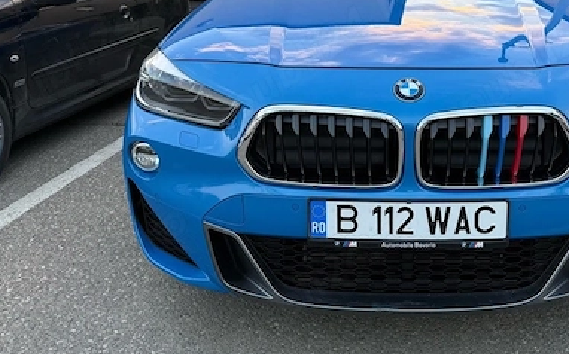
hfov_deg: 48.5
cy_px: 57
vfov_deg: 30.9
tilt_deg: -8.8
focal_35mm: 40
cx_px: 381
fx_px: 620
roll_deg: -0.9
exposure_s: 1/127
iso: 80
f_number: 1.78
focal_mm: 6.76
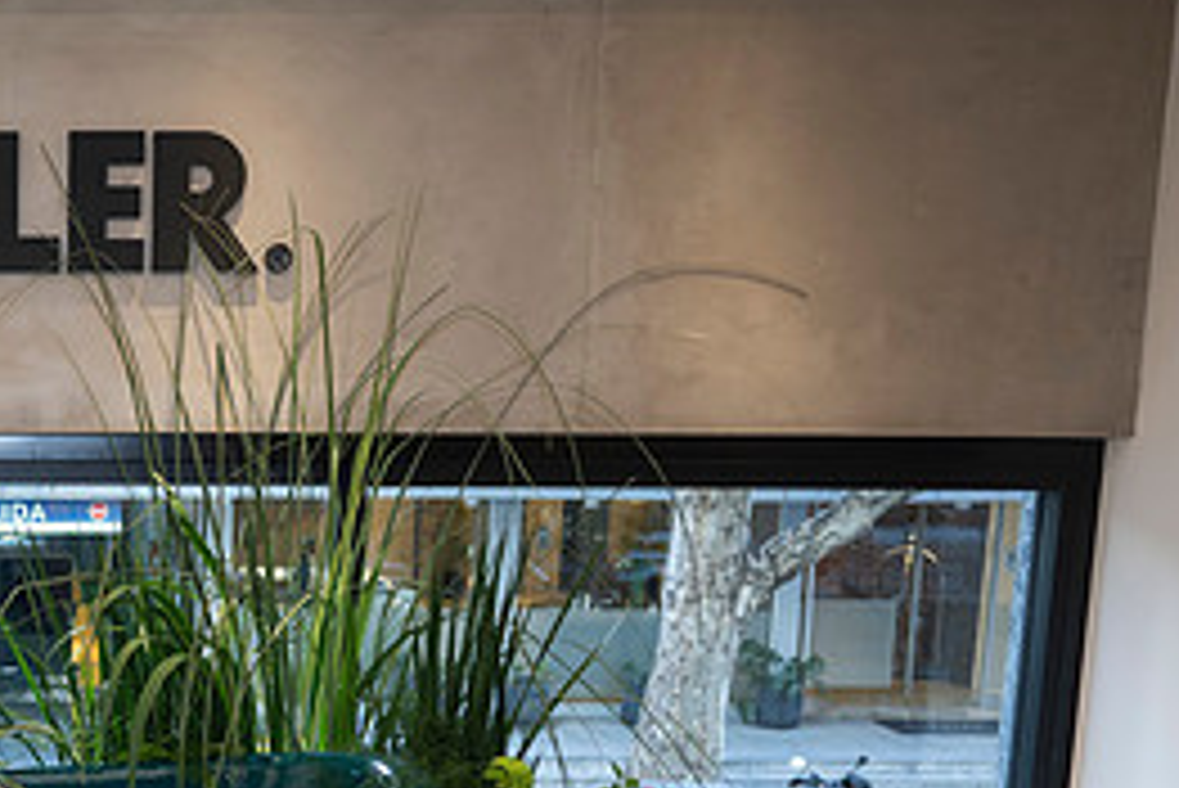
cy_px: 732
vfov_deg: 21.4
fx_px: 2032
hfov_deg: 29.9
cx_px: -36
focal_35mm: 62
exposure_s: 1/200
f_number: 3.5
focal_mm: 28
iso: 400
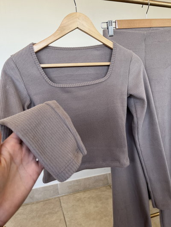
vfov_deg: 67.3
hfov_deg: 53.1
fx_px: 171
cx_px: 86
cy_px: 114
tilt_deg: -8.3
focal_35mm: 26
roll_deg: +3.9
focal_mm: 5.1
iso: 125
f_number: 1.6
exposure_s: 1/121
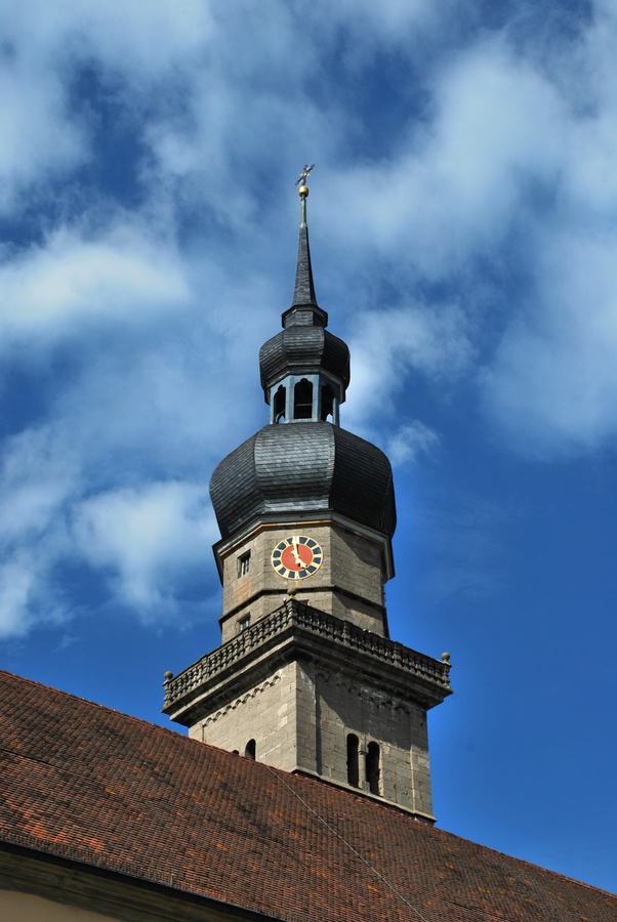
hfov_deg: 21.6
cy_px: 461
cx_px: 308
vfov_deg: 31.9
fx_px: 1616
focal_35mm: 63
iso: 100
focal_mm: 42
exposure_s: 1/200
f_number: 13
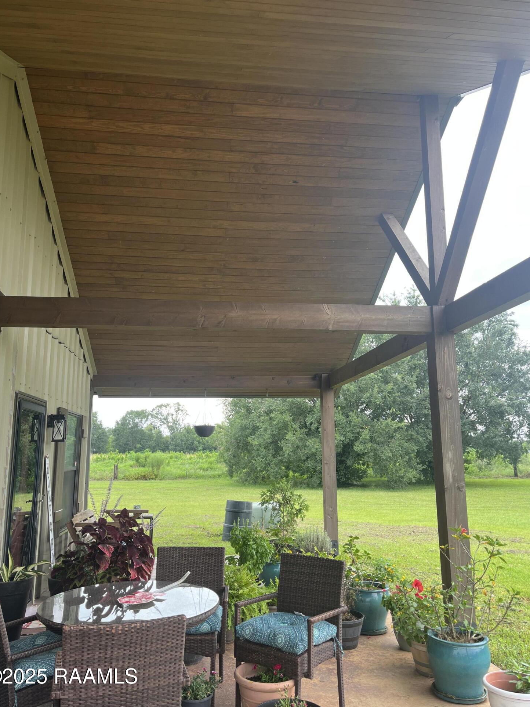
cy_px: 343
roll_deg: +0.8
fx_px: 551
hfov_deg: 51.3
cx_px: 260
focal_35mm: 27
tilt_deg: +11.4
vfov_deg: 65.3
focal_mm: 5.1
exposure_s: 1/232
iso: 40
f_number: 1.6
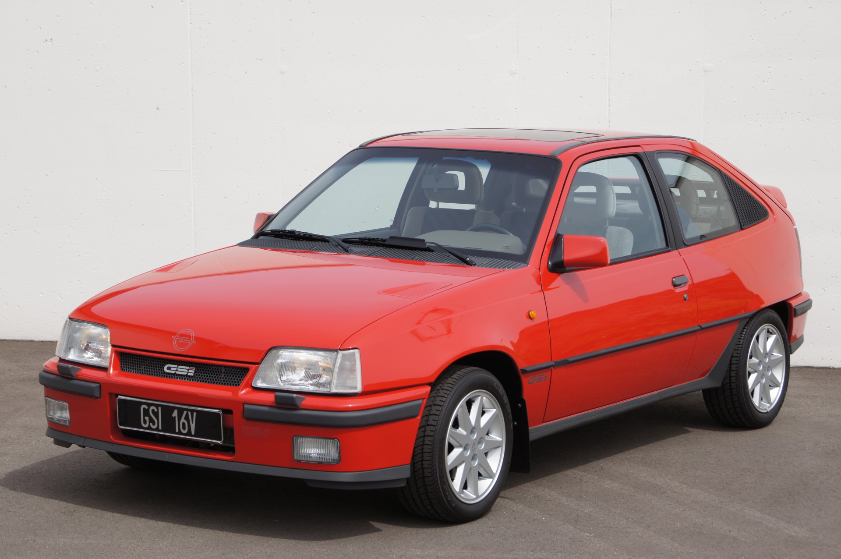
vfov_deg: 18.1
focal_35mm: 75
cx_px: 420
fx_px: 1750
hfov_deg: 27.0
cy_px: 280
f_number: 7.1
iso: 100
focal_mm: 50
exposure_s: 1/320
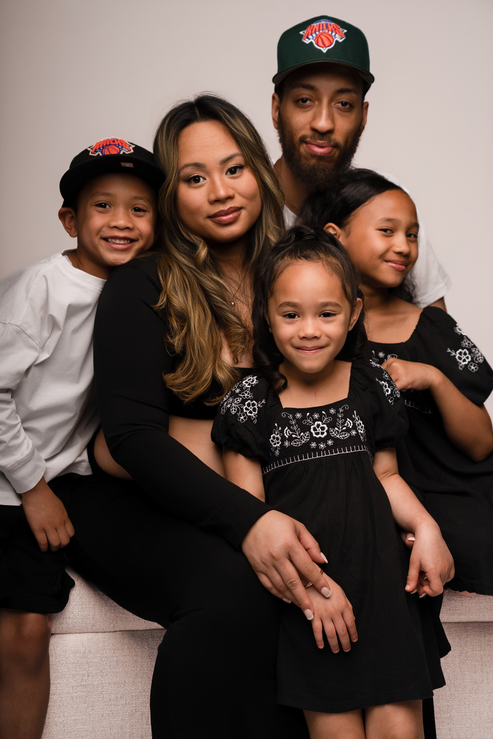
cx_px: 246
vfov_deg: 31.9
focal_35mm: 63
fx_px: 1294
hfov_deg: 21.6
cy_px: 370
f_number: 5
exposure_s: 1/160
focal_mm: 63
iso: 100
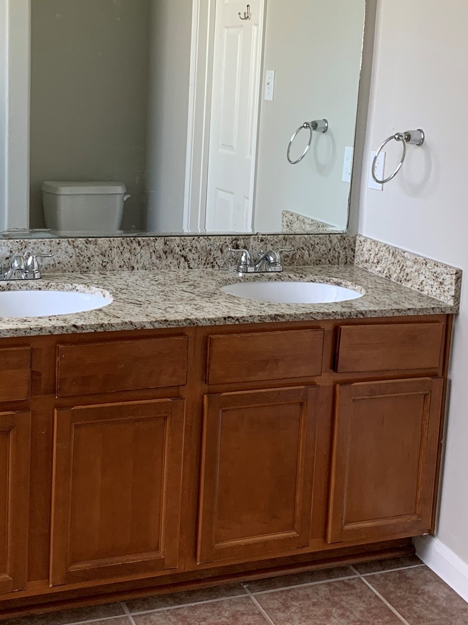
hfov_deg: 29.6
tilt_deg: -6.6
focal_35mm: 49
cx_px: 205
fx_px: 883
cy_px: 218
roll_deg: -3.1
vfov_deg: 38.6
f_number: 1.8
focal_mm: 4.25
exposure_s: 1/108
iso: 100
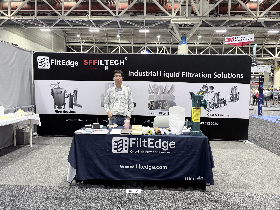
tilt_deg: -3.1
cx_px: 140
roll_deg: -1.3
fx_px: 194
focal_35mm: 24
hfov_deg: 71.6
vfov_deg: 56.8
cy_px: 105
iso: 160
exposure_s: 1/60
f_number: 1.78
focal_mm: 6.76
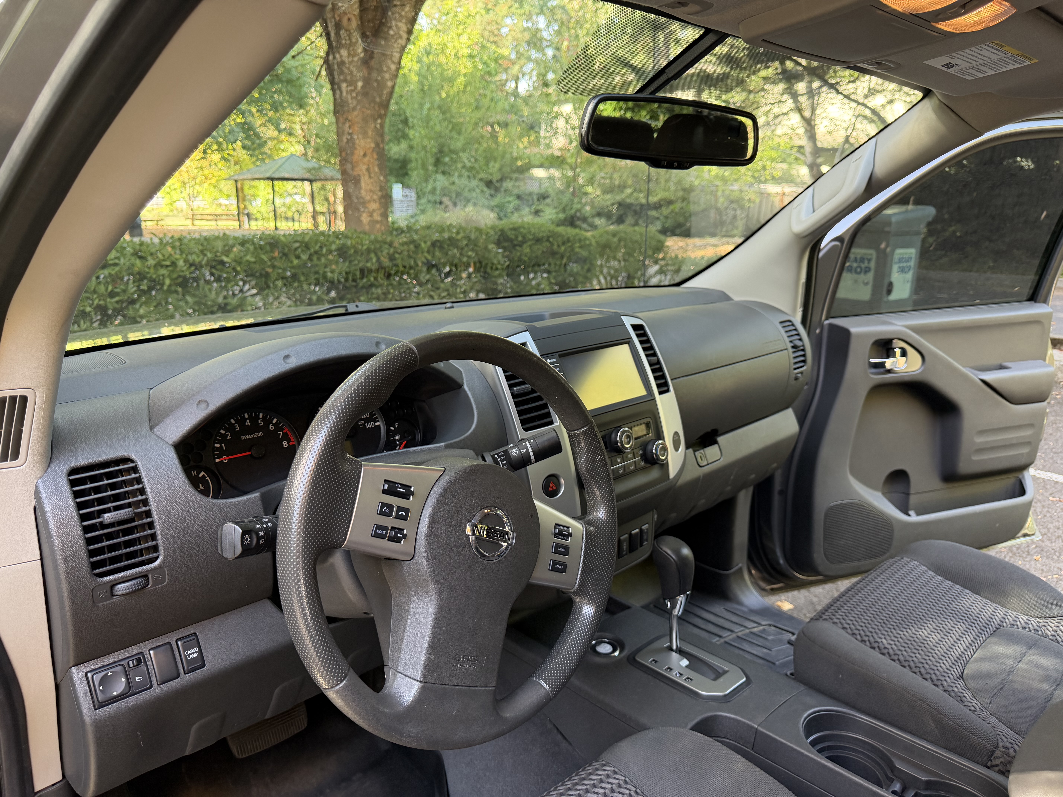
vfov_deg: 56.8
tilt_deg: -14.8
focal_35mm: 24
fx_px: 737
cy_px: 398
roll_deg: -0.9
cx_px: 532
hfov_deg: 71.6
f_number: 1.78
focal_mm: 6.76
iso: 200
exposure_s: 1/85
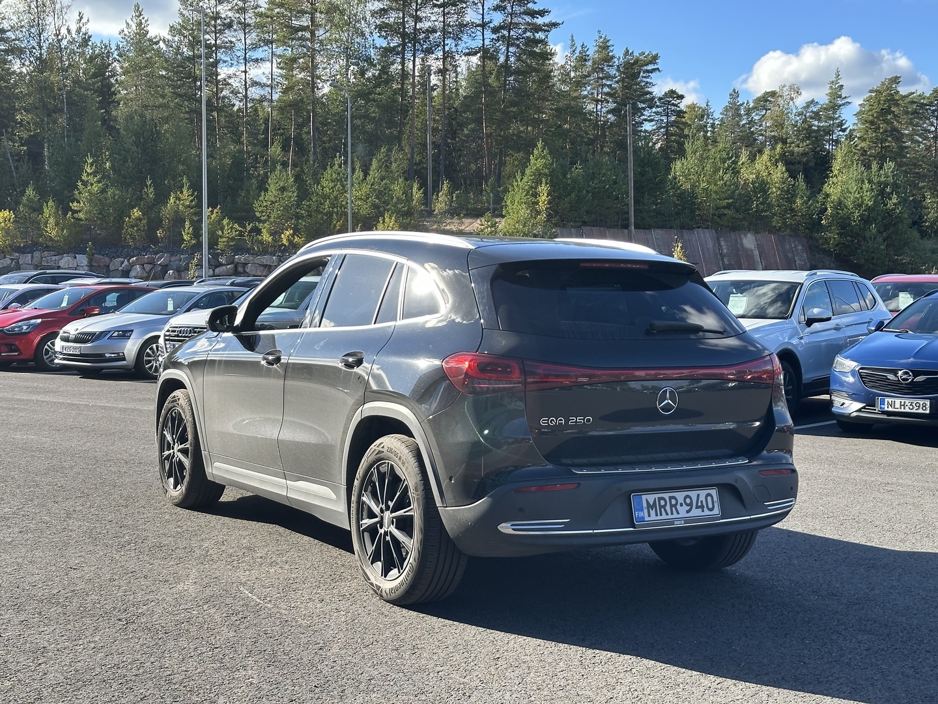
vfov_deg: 30.3
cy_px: 352
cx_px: 469
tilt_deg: -3.5
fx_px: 1301
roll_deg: -0.6
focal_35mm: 48
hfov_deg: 39.7
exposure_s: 1/1085
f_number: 1.78
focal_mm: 6.86
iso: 64
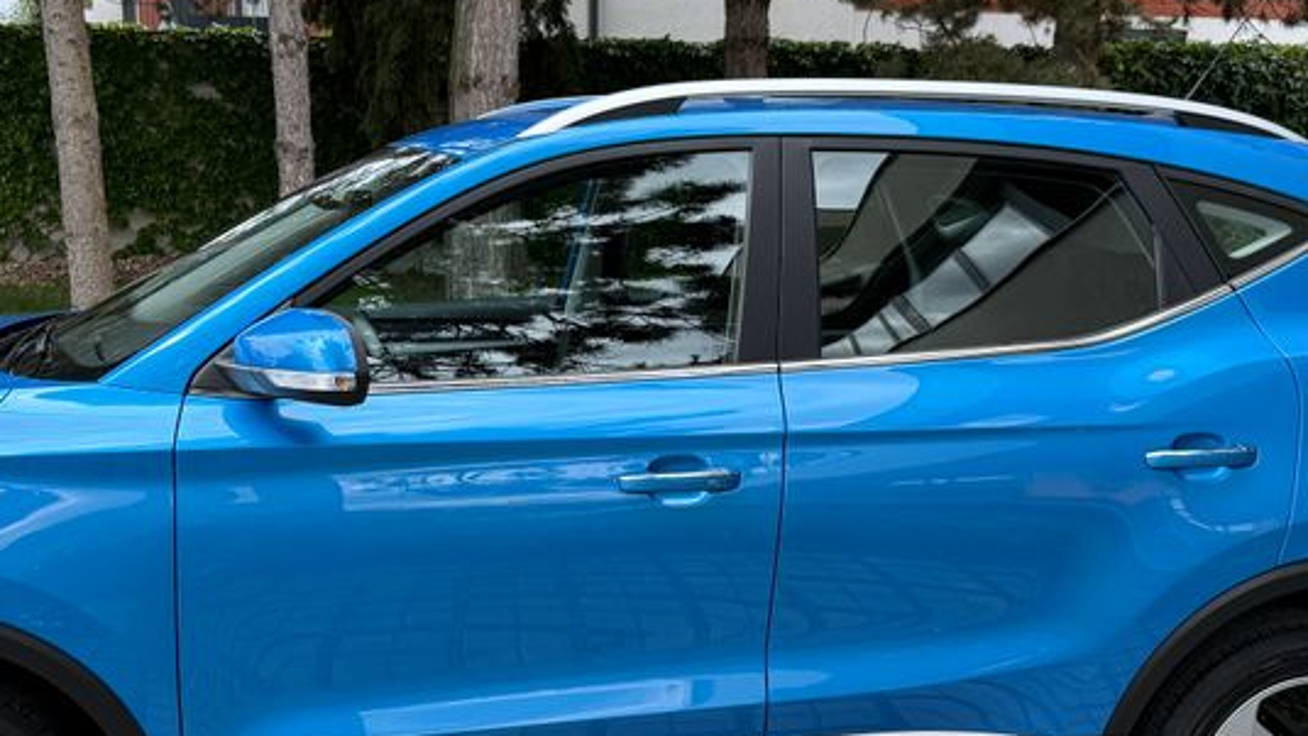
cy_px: 472
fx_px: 1734
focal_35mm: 50
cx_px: 528
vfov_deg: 23.9
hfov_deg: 41.2
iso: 100
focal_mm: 6.76
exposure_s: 1/1271
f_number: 1.78
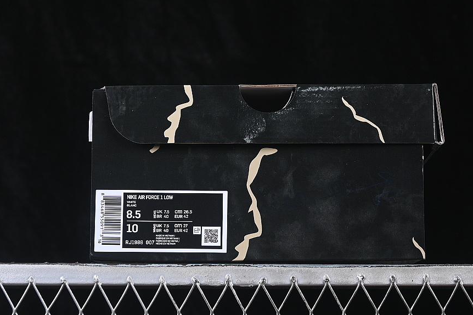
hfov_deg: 21.7
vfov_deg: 14.5
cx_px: 260
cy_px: 140
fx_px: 1235
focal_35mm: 94
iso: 160
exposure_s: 1/60
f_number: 6.3
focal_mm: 50
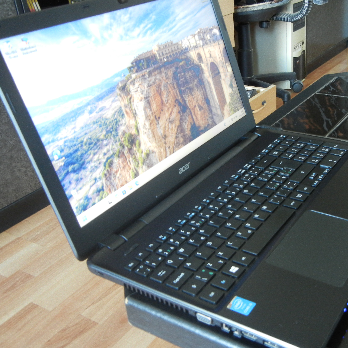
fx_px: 466
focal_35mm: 41
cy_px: 171
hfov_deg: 40.4
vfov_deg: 40.9
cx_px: 230
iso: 400
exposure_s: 1/3.6
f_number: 3.6
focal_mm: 6.2
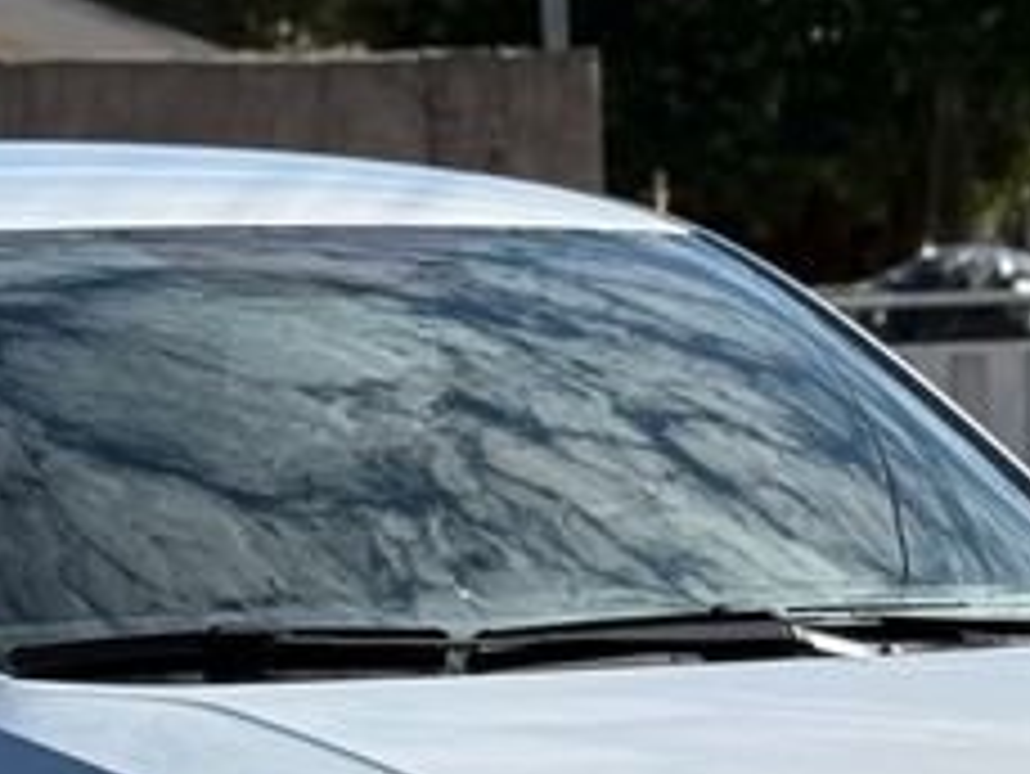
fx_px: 5061
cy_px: 1040
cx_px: 369
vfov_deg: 8.6
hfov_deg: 11.6
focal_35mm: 170
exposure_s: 1/6024
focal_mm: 6.76
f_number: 1.78
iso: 80
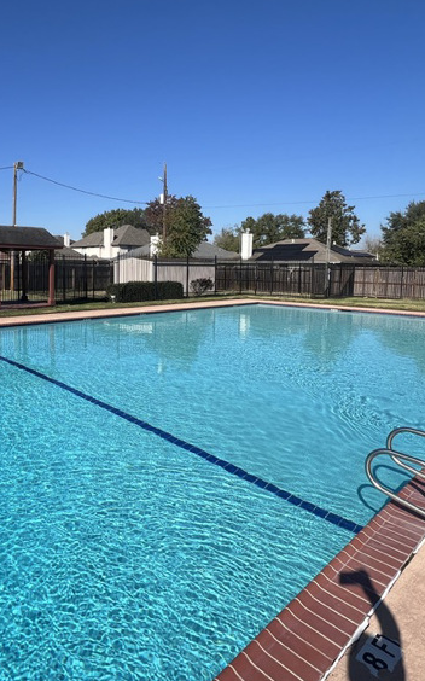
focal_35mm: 22
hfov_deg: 54.1
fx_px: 408
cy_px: 309
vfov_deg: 79.5
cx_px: 150
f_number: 1.8
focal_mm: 1.57
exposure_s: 1/2370
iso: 32
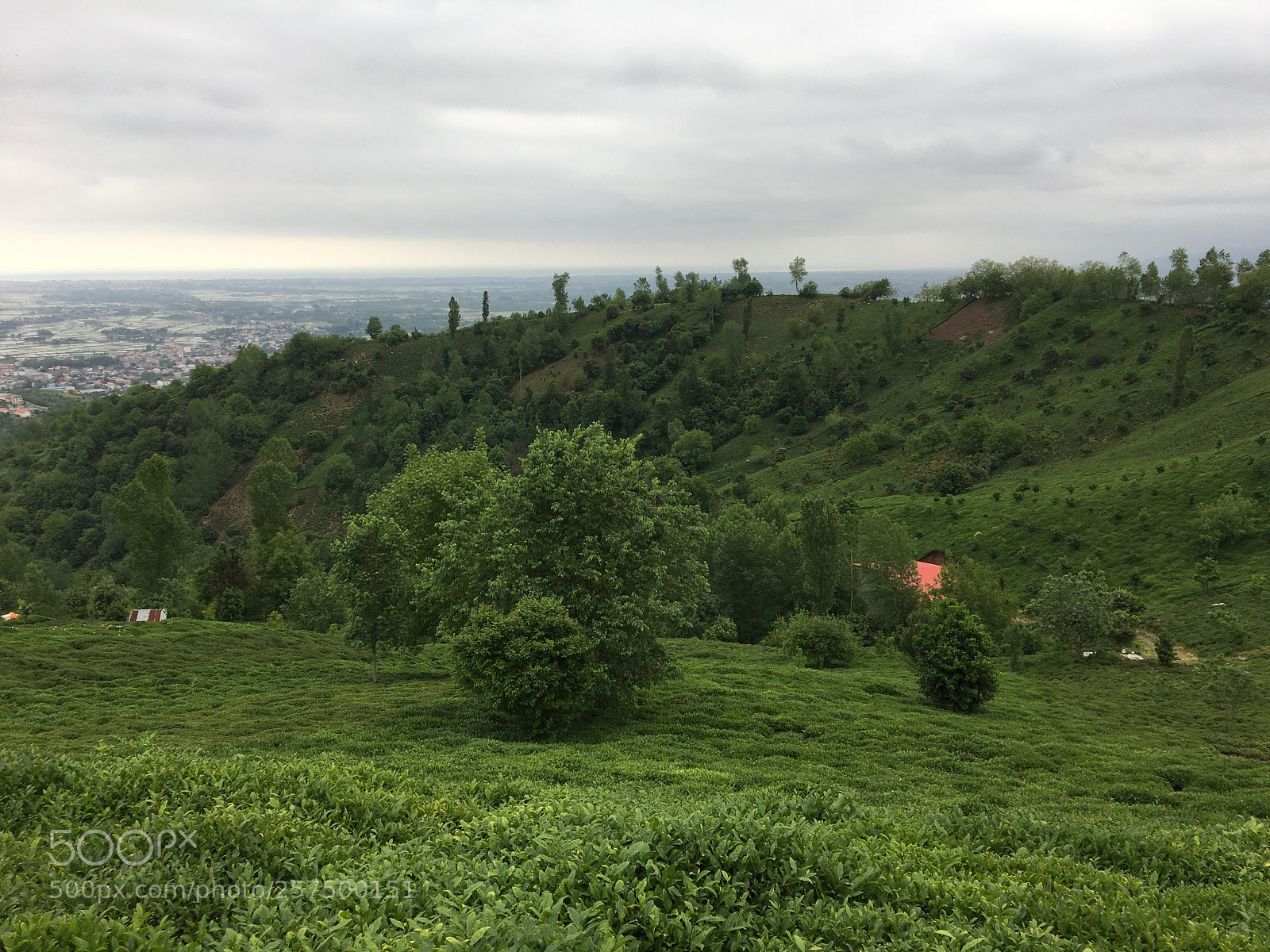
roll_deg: +0.7
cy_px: 476
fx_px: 1064
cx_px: 635
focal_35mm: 29
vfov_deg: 48.2
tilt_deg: -11.7
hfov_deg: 61.7
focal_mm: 4.15
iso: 25
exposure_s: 1/379
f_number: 2.2
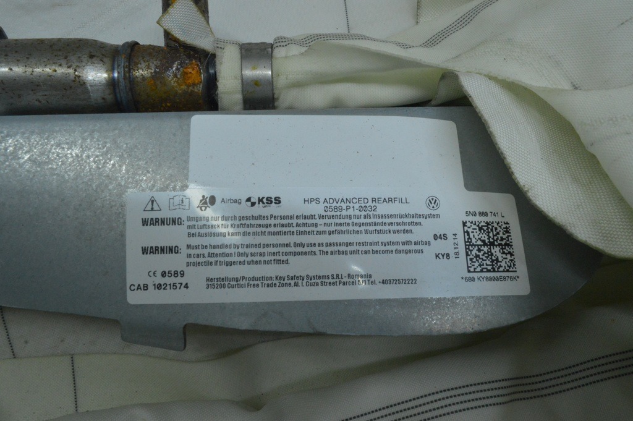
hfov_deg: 67.4
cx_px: 316
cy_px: 210
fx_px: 474
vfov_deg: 47.9
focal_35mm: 27
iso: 3200
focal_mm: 18
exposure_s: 1/50
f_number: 22
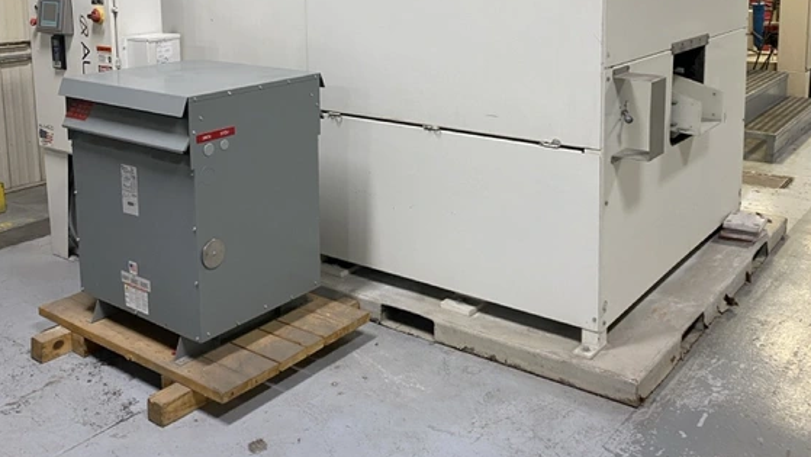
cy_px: 58
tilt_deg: -7.1
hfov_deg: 52.8
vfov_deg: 30.1
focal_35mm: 38
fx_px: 818
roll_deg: +1.1
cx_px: 404
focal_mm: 4.25
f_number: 1.8
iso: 125
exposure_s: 1/60
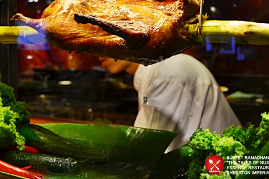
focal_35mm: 62
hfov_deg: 32.4
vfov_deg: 21.6
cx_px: 114
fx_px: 462
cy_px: 41
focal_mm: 26
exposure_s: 1/13
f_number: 4.2
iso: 100
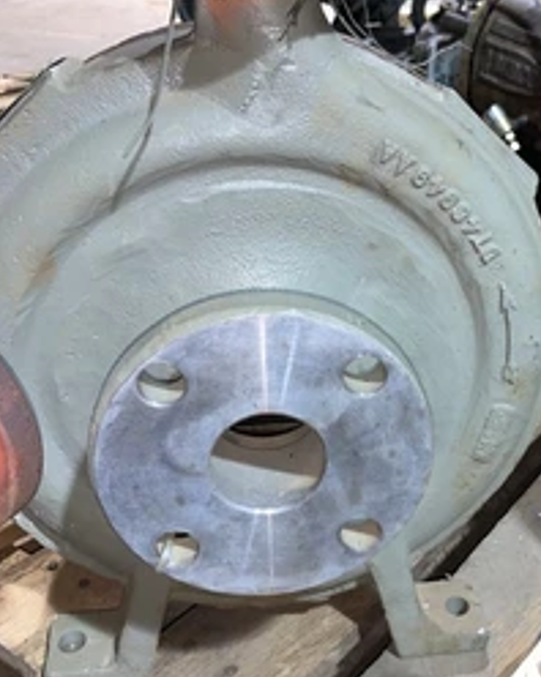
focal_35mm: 41
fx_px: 822
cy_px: 358
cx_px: 402
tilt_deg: -26.5
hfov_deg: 35.7
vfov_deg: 44.8
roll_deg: -1.7
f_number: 1.8
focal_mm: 4.25
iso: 50
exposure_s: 1/15
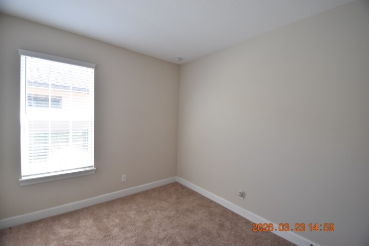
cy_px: 123
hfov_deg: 100.4
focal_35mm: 15
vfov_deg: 77.3
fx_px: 154
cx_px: 184
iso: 800
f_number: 3.5
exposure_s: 1/180
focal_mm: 10
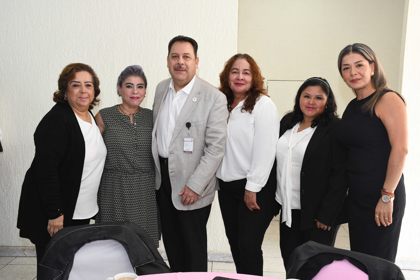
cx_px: 210
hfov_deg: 48.5
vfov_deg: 33.4
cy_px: 140
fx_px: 467
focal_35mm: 40
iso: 1250
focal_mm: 27
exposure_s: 1/125
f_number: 7.1
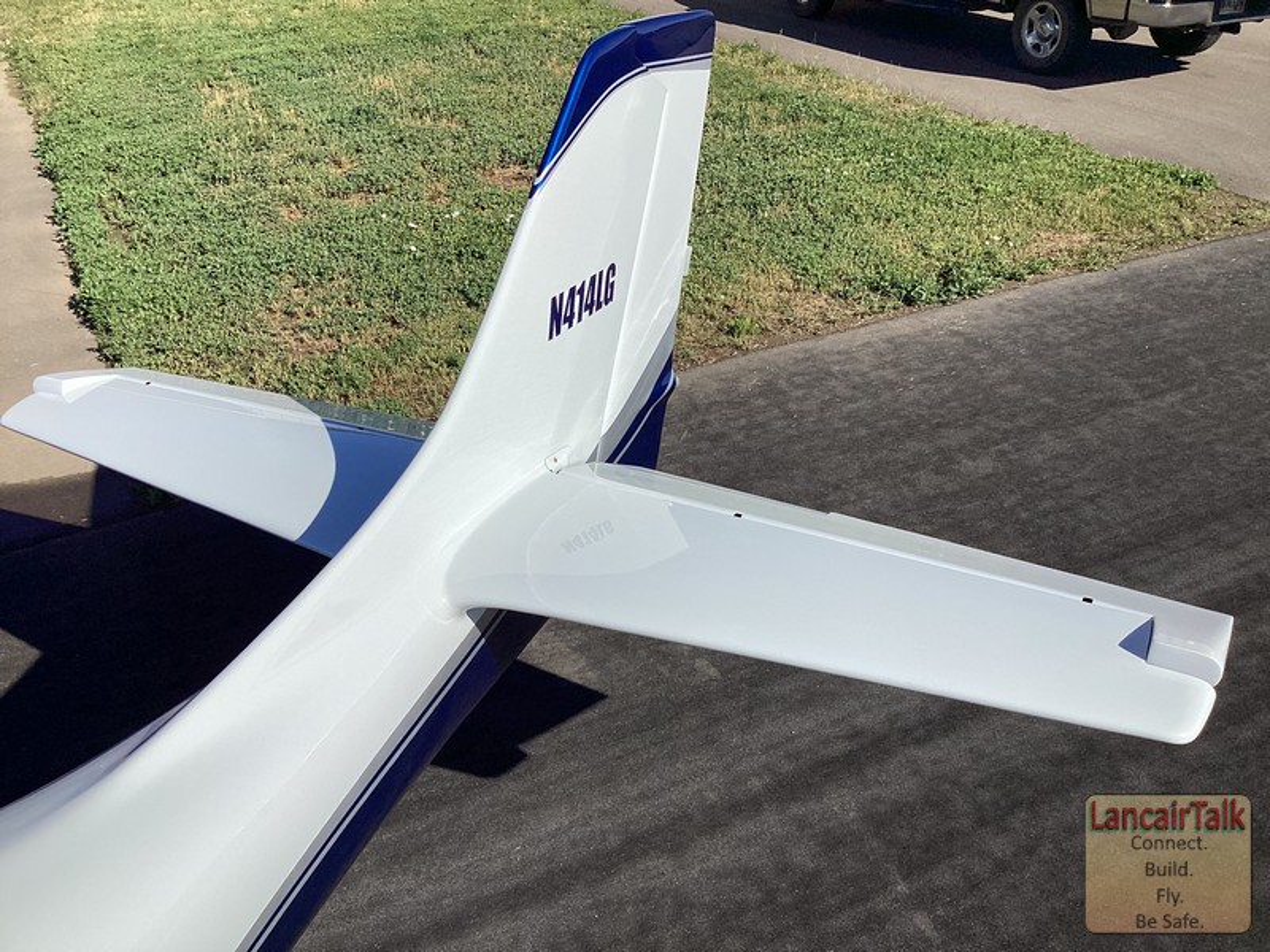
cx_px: 635
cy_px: 476
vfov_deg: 45.4
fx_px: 1137
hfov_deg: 58.4
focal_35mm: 31
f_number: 2.4
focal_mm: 3.3
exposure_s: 1/3401
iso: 25
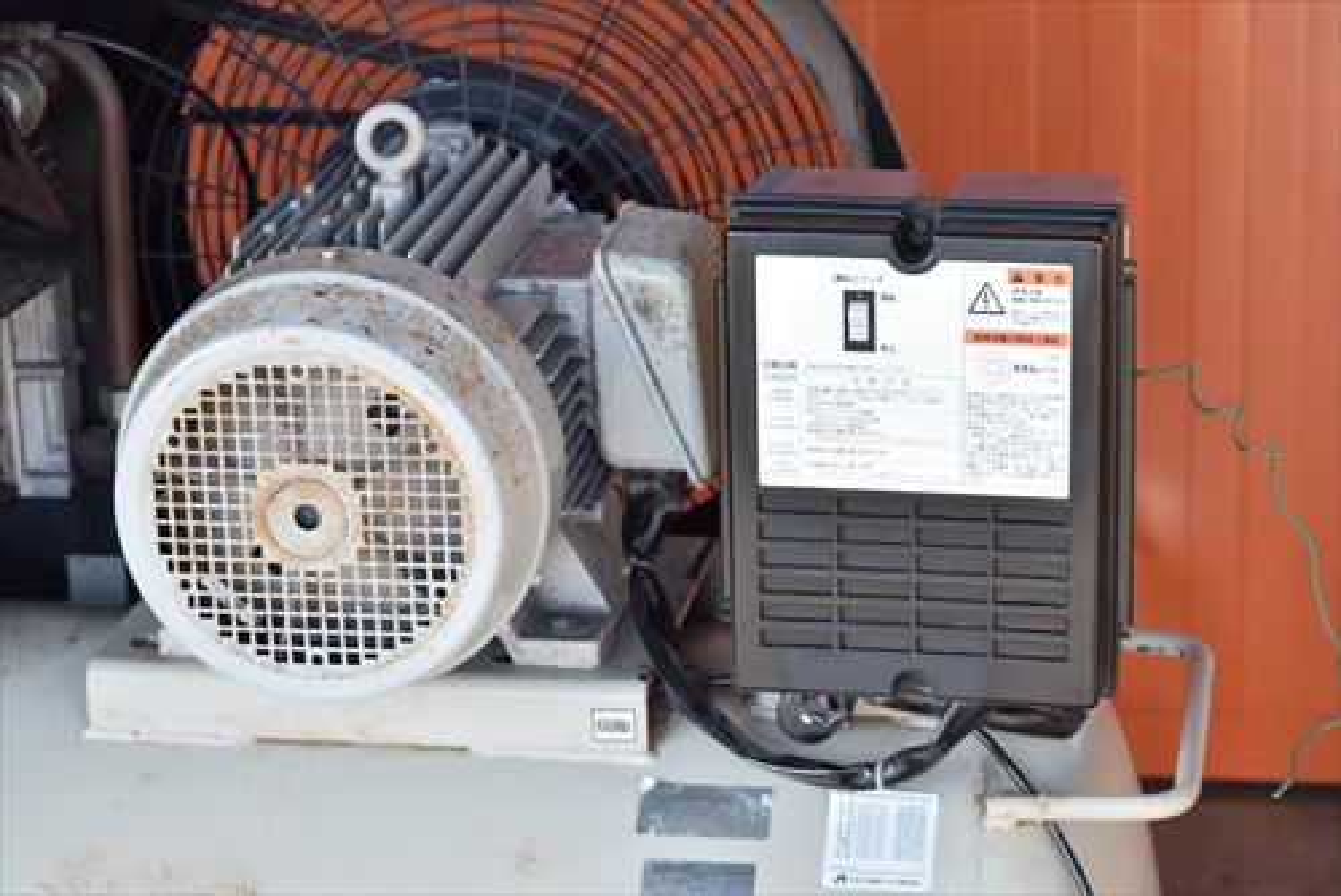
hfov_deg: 24.6
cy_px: 448
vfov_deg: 16.6
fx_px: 3075
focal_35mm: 82
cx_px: 670
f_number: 6.3
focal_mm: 55
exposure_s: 1/500
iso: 1250
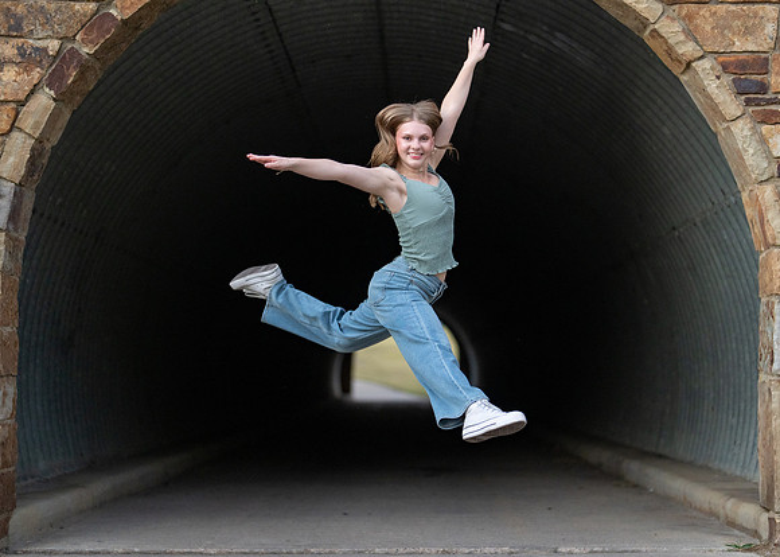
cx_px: 395
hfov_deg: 30.6
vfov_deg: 22.1
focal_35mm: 64
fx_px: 1423
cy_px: 327
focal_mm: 50
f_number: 1.2
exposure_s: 1/1000
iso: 1000
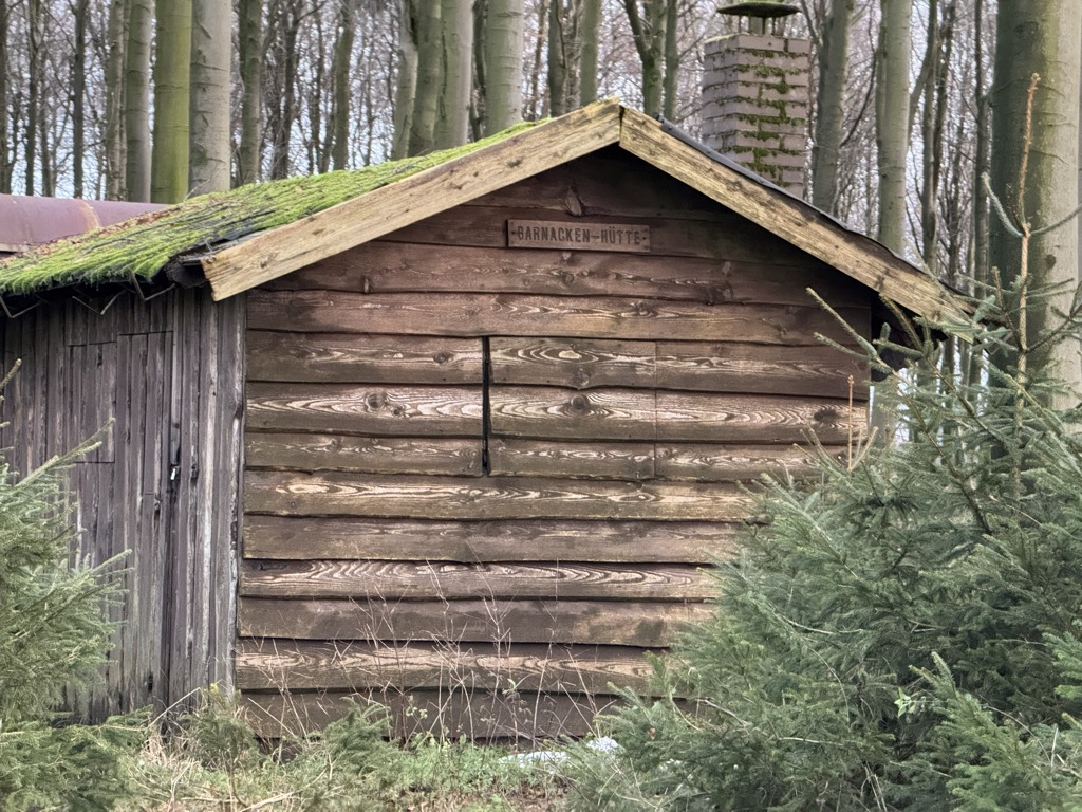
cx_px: 541
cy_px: 406
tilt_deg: +0.6
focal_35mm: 120
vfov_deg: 12.3
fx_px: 3751
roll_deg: -2.4
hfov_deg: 16.4
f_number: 2.8
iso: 800
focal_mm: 15.66
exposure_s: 1/60
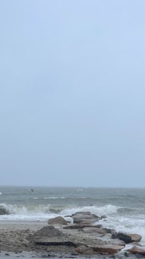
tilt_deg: -3.0
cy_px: 212
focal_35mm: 62
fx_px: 424
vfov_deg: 32.8
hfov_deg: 19.4
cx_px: 56
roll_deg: +0.2
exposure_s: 1/963
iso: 32
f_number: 1.6
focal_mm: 4.2
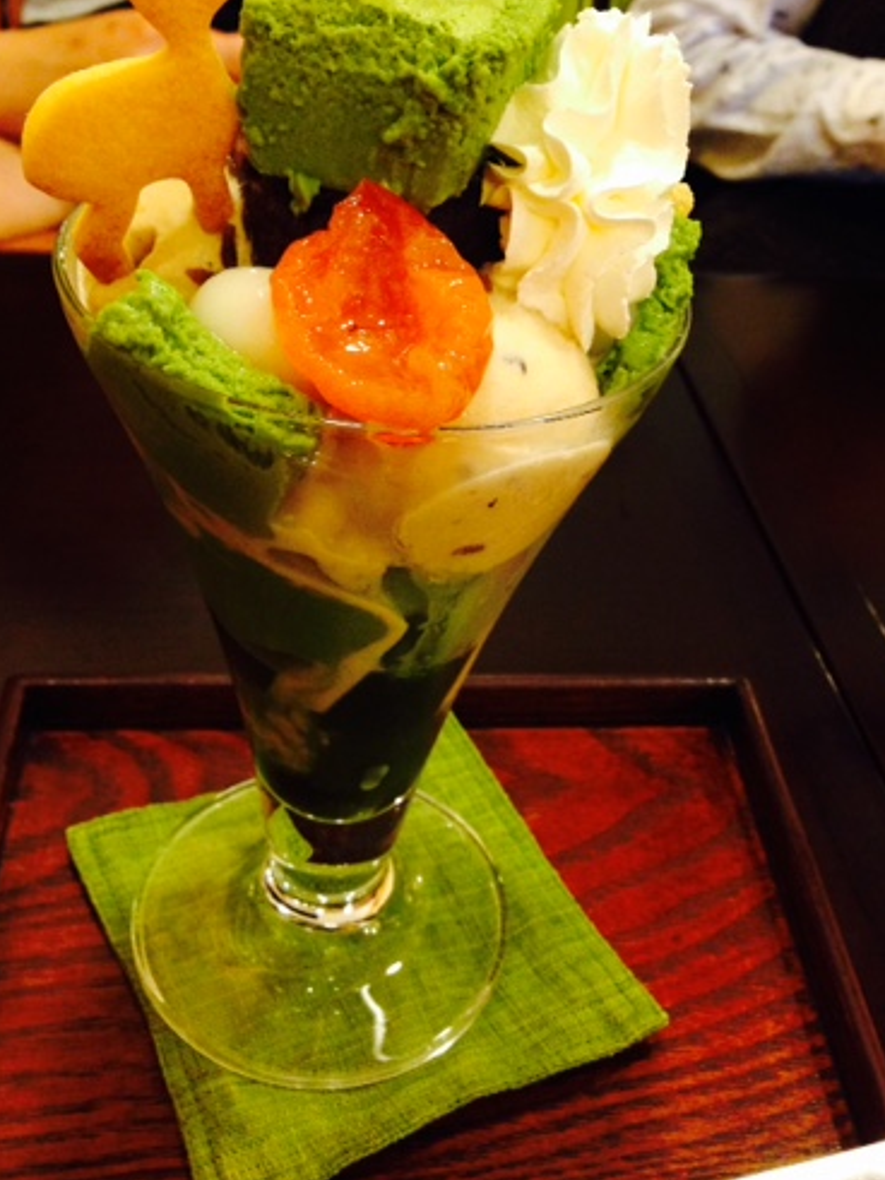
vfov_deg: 43.4
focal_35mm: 43
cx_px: 486
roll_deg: -6.6
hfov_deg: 33.6
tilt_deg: -30.9
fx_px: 1466
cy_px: 428
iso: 200
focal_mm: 4.12
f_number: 2.4
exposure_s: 1/20
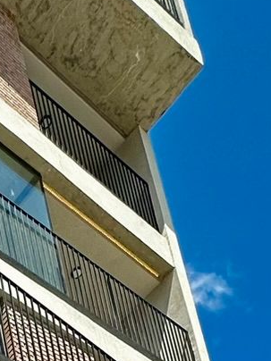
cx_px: -106
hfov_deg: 18.8
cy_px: 816
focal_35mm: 71
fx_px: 741
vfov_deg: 16.2
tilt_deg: +13.6
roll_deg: +6.4
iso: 40
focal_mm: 2.22
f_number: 2.2
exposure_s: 1/744
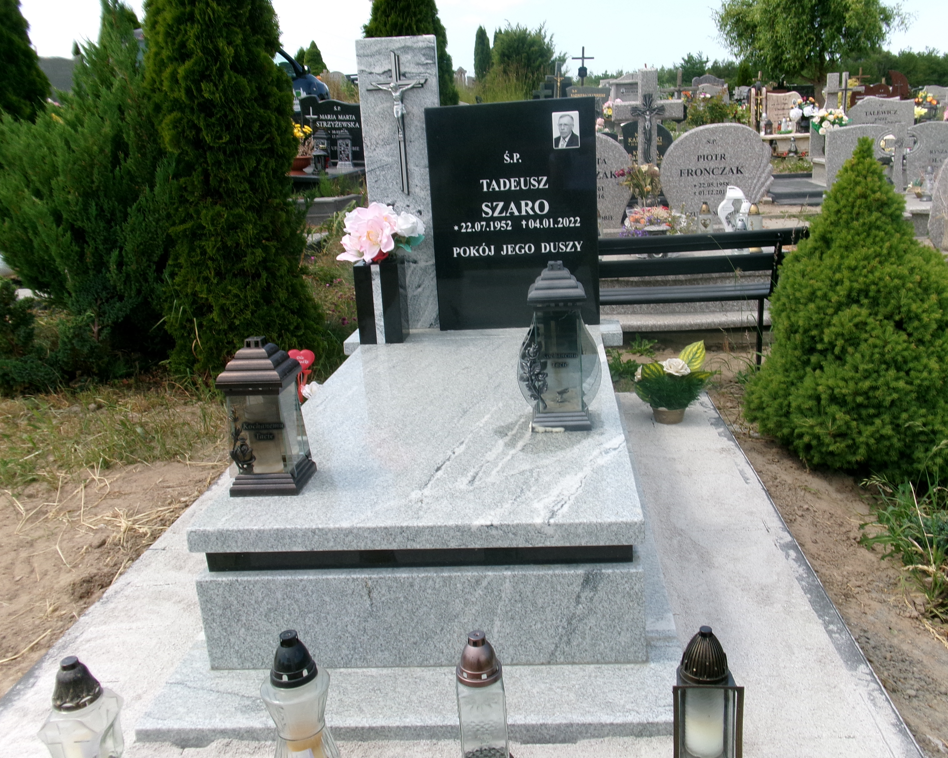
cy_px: 380
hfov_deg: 58.7
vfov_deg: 48.5
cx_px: 509
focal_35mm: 30
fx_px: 842
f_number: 10.8
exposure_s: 1/70
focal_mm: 5.1
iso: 100
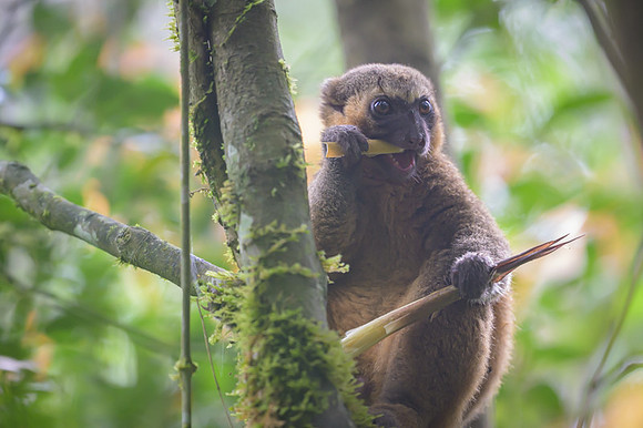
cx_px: 341
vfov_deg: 3.0
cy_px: 179
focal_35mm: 465
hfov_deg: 4.4
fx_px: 8294
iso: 3200
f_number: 2.8
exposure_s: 1/250
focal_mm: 400
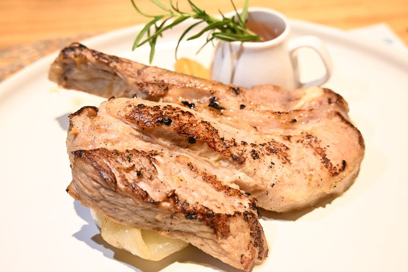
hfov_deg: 45.2
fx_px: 490
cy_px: 139
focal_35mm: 43
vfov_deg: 31.0
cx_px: 204
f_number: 5
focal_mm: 27.5
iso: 2000
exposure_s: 1/60
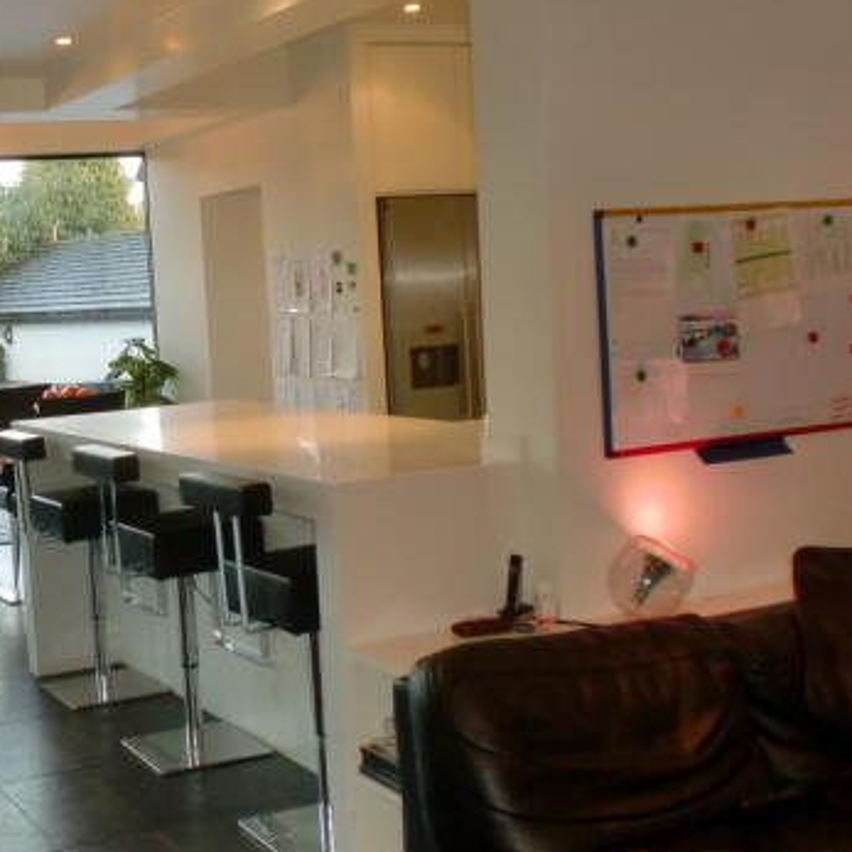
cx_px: 149
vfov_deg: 32.8
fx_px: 1448
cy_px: 404
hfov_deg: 31.8
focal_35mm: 52
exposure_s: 1/60
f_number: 3.1
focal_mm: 6.3
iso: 160
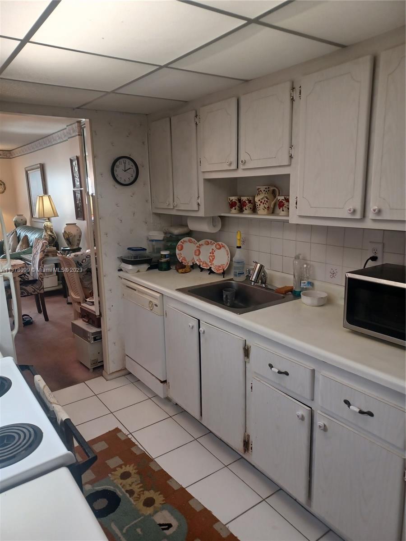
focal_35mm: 25
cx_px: 203
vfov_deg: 69.4
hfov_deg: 54.9
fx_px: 391
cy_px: 270
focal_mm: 4.6
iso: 320
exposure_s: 1/60
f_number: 1.8
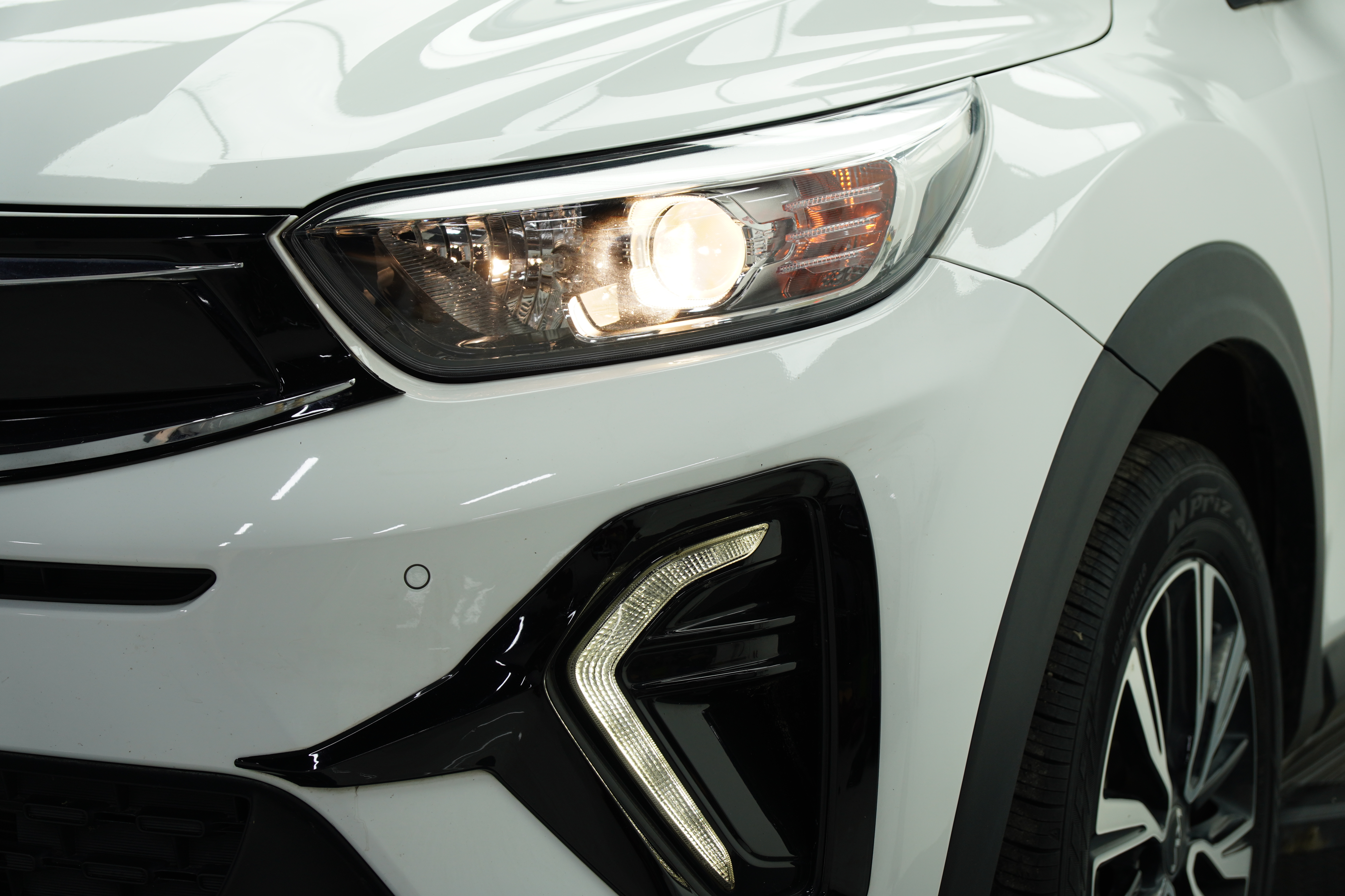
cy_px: 448
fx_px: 3530
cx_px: 672
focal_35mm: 94
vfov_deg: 14.5
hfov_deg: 21.6
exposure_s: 1/160
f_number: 2.8
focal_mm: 63
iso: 160
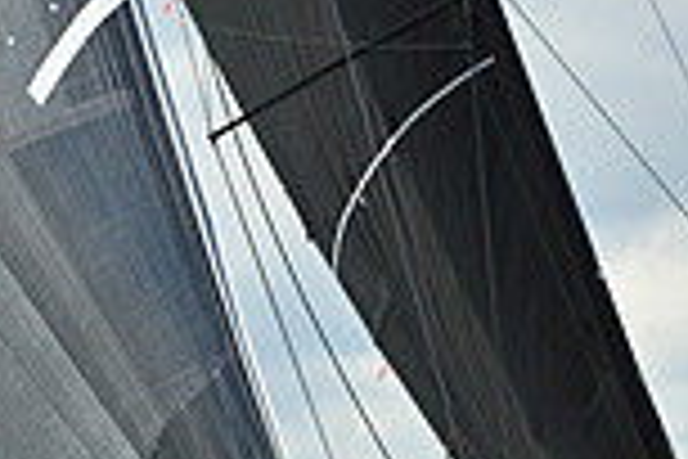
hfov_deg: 7.7
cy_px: 718
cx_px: 787
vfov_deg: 5.1
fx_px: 5083
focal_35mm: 266
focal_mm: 70
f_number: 8
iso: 250
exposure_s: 1/1250
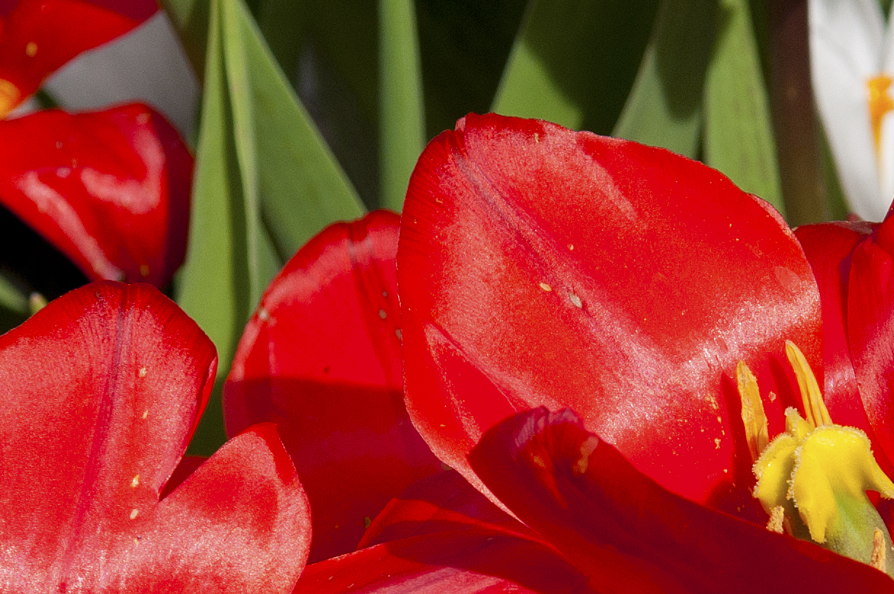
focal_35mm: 288
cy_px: 451
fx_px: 7139
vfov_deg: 4.8
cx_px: 710
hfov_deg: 7.2
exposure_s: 1/320
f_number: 9
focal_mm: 55
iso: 200
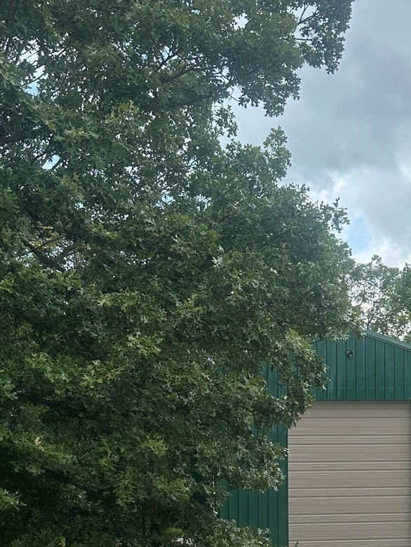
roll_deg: +2.0
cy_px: 491
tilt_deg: -0.1
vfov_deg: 31.2
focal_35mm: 59
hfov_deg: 24.7
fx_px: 934
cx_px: 281
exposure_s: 1/1212
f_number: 1.78
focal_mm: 6.86
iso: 80
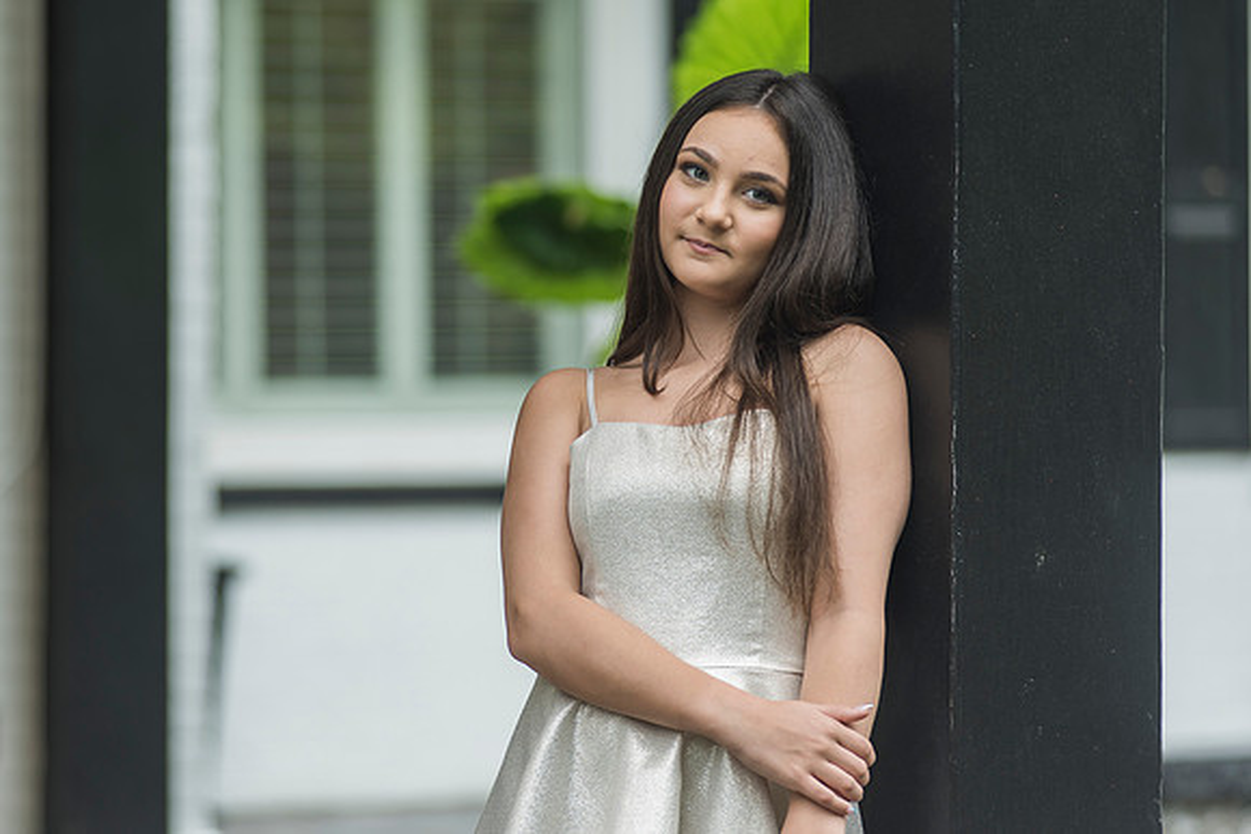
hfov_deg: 13.5
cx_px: 561
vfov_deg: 9.0
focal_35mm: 152
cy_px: 386
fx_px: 5291
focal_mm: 135
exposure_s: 1/160
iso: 100
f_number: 3.2
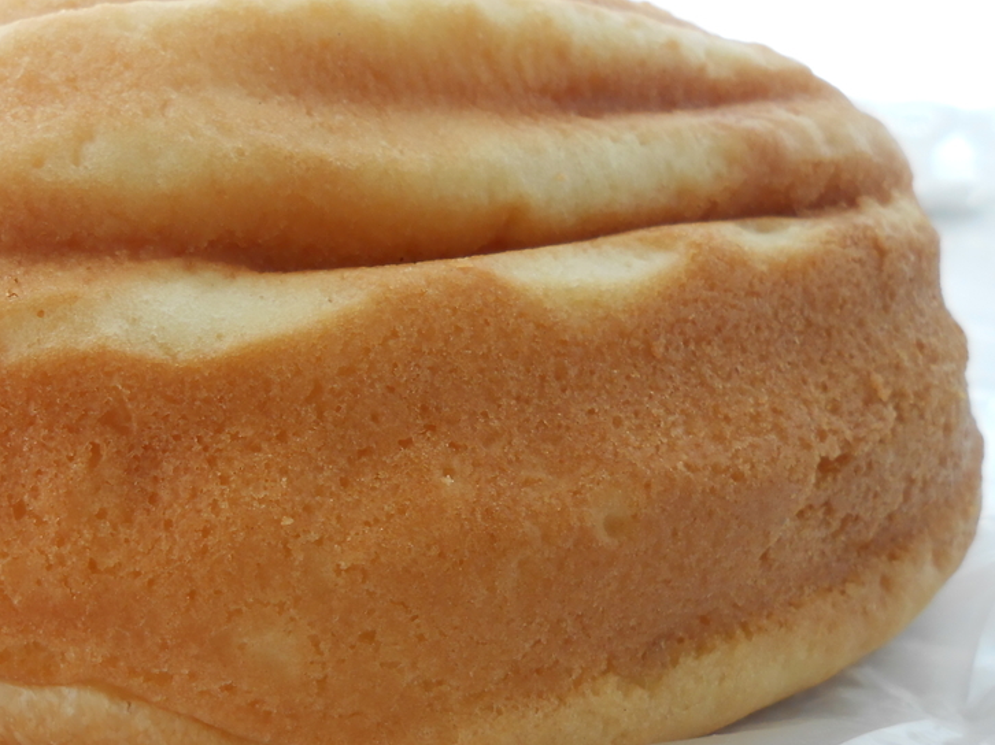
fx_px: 1236
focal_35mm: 43
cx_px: 236
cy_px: 434
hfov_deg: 42.4
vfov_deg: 33.5
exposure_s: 1/160
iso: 80
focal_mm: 4.6
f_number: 3.5
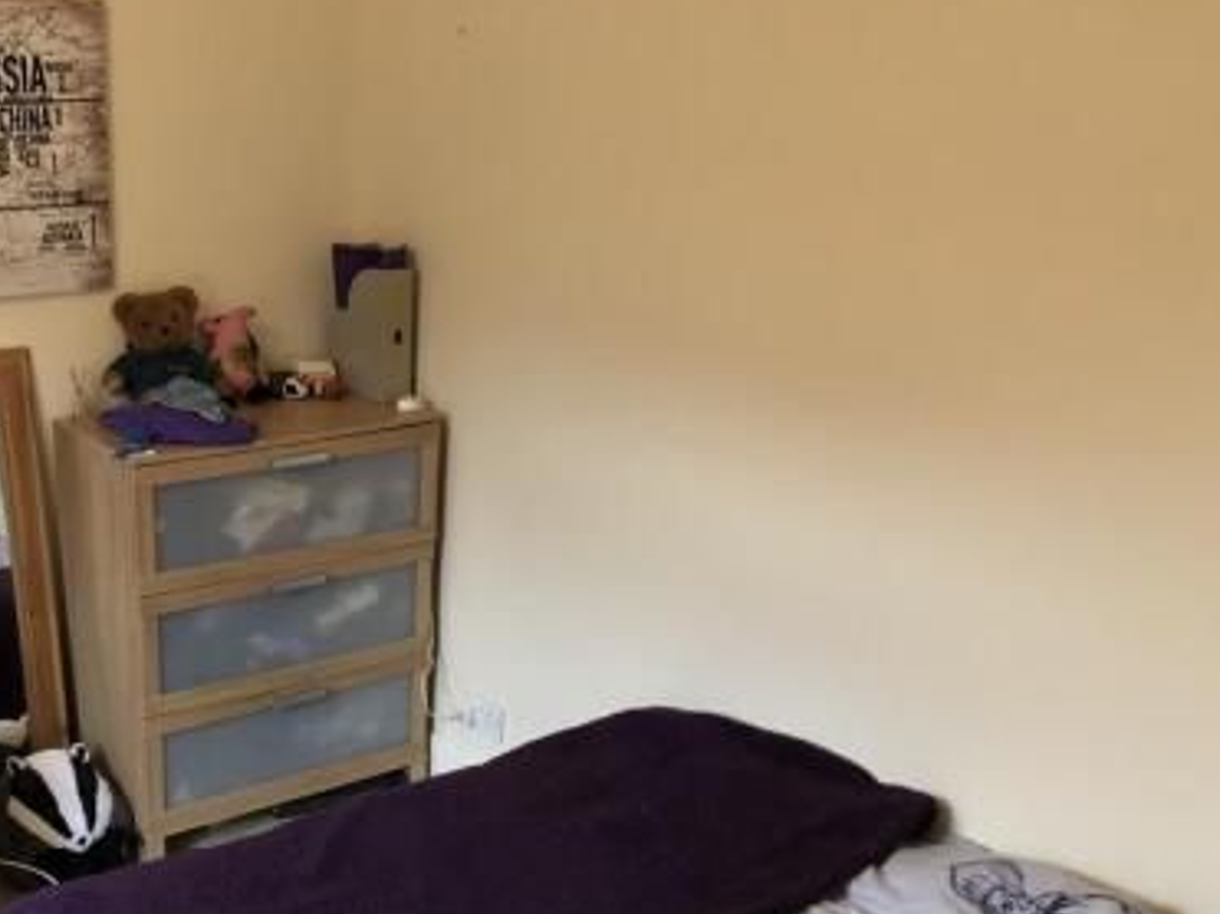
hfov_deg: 41.7
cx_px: 311
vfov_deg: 32.3
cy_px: 672
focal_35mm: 44
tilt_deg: -22.7
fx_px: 1550
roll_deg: -0.6
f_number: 1.8
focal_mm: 4
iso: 100
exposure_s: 1/9
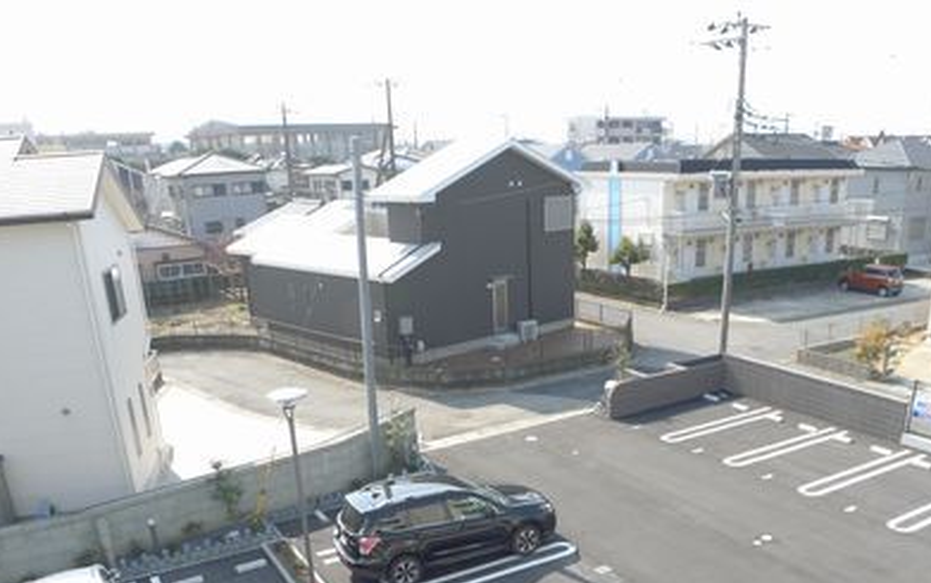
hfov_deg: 49.1
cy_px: 506
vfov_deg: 30.8
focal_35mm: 40
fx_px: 1016
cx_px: 524
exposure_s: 1/400
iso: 80
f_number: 2.8
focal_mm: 5.1
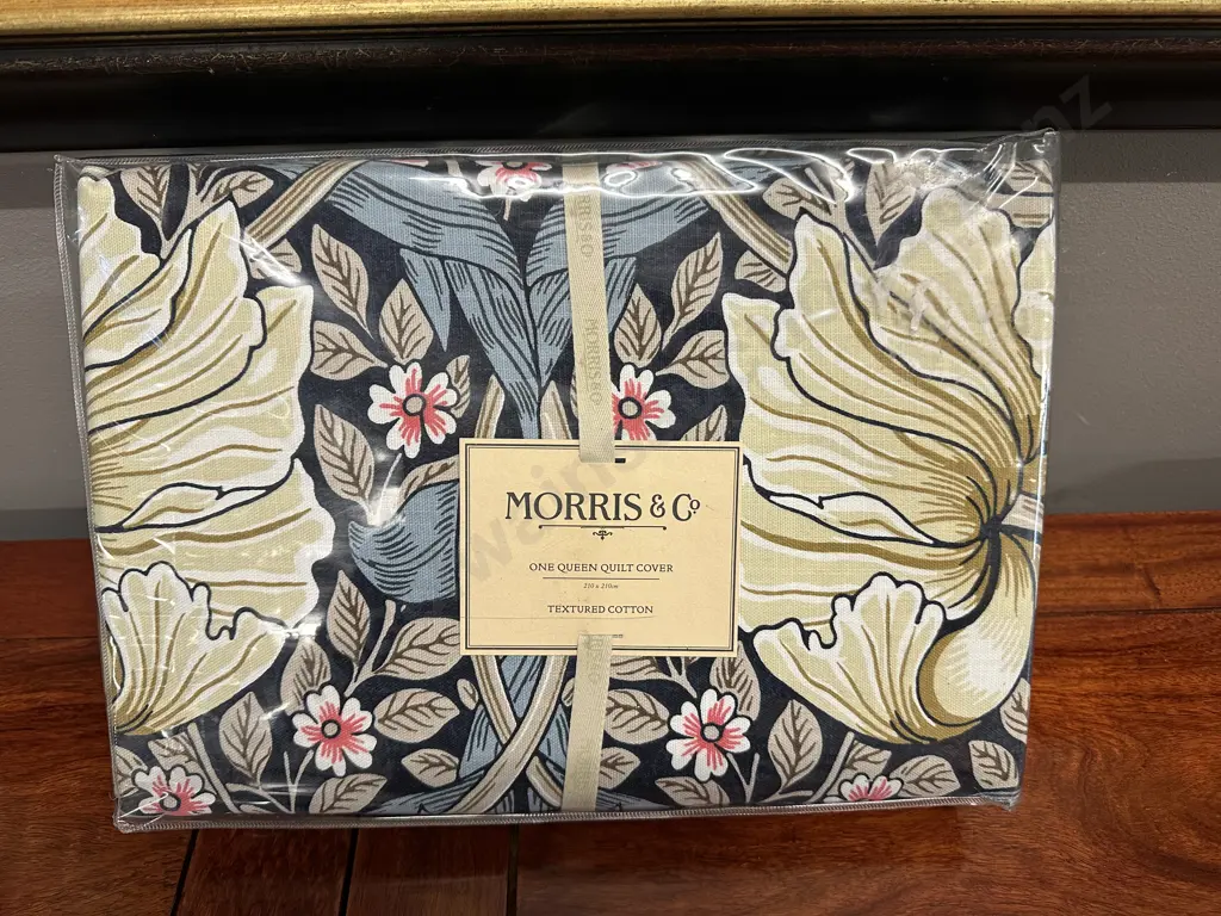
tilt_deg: -46.6
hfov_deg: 71.6
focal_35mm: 24
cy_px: 458
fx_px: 847
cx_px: 610
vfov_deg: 56.8
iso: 200
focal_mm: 6.86
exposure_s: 1/100
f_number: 1.78
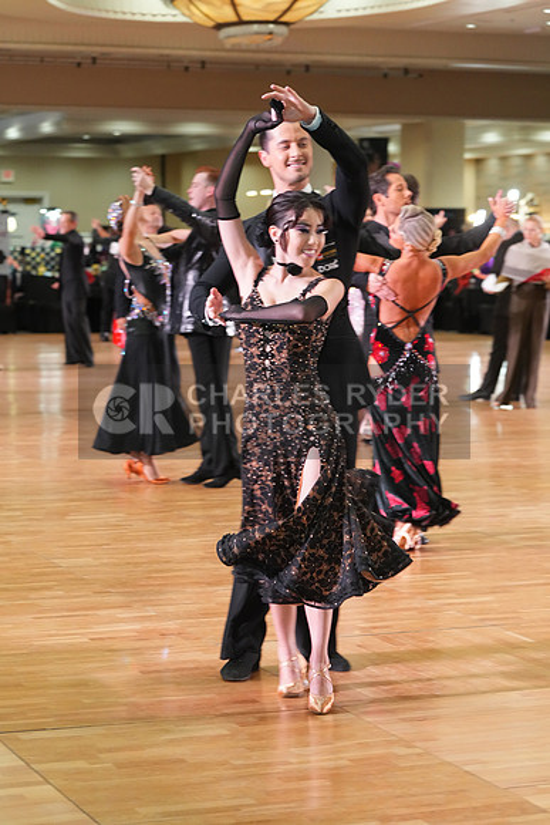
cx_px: 275
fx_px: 2084
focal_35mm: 91
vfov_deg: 22.4
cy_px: 412
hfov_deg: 15.0
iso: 3200
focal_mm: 91
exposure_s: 1/200
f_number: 4.5
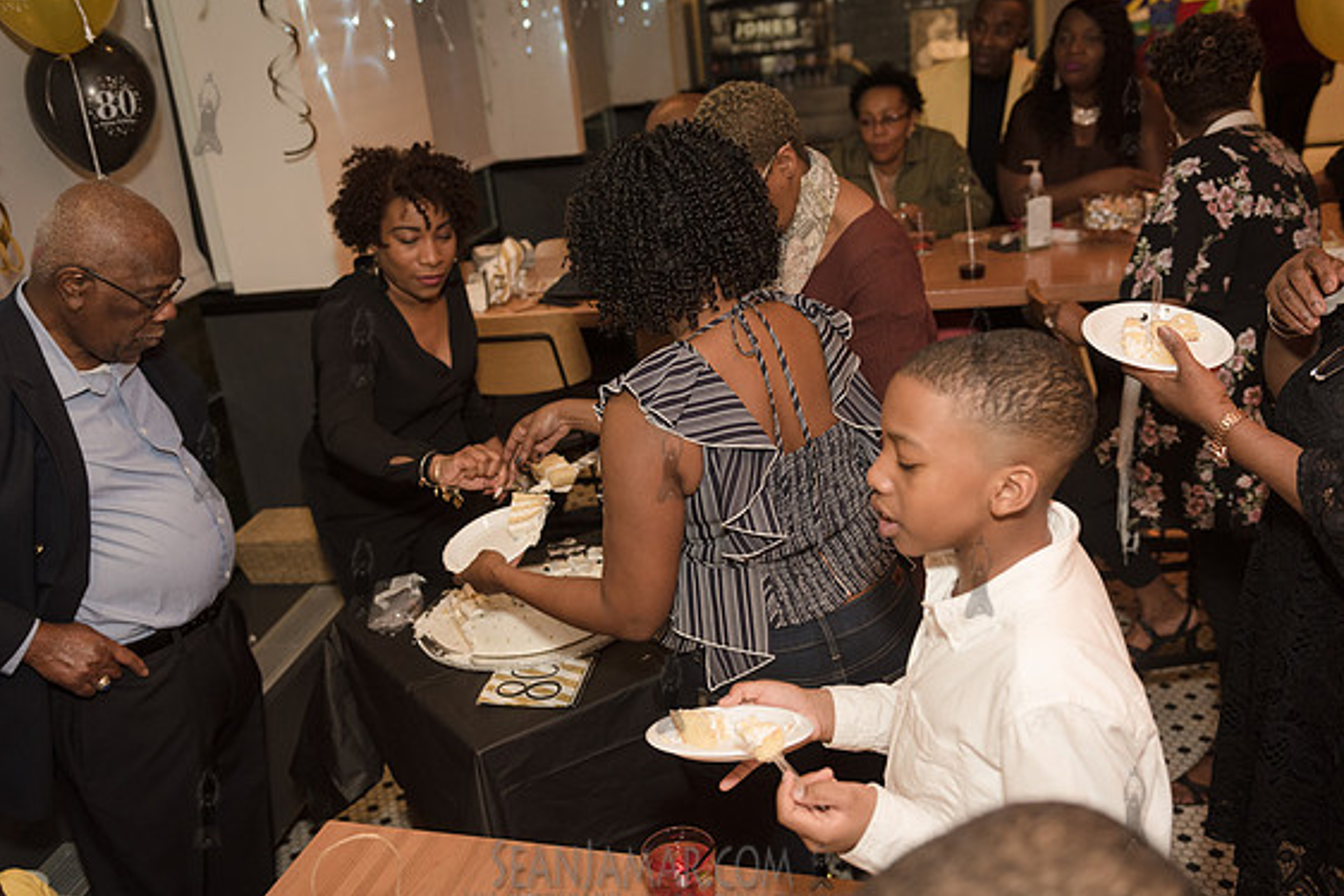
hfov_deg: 57.2
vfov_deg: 40.0
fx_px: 1232
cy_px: 460
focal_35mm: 33
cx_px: 670
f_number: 3.5
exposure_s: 1/400
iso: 1250
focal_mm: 32
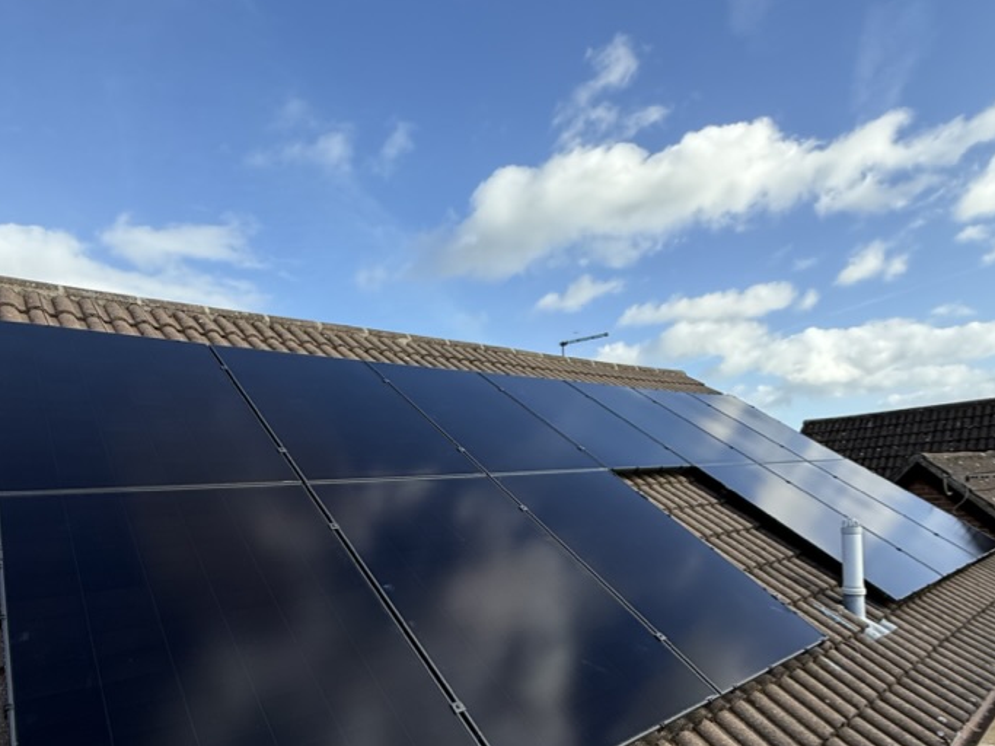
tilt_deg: -1.4
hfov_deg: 79.0
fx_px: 604
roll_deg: +2.8
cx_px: 489
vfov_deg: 61.7
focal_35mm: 21
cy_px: 503
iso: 50
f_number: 2.2
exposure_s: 1/876
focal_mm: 2.22
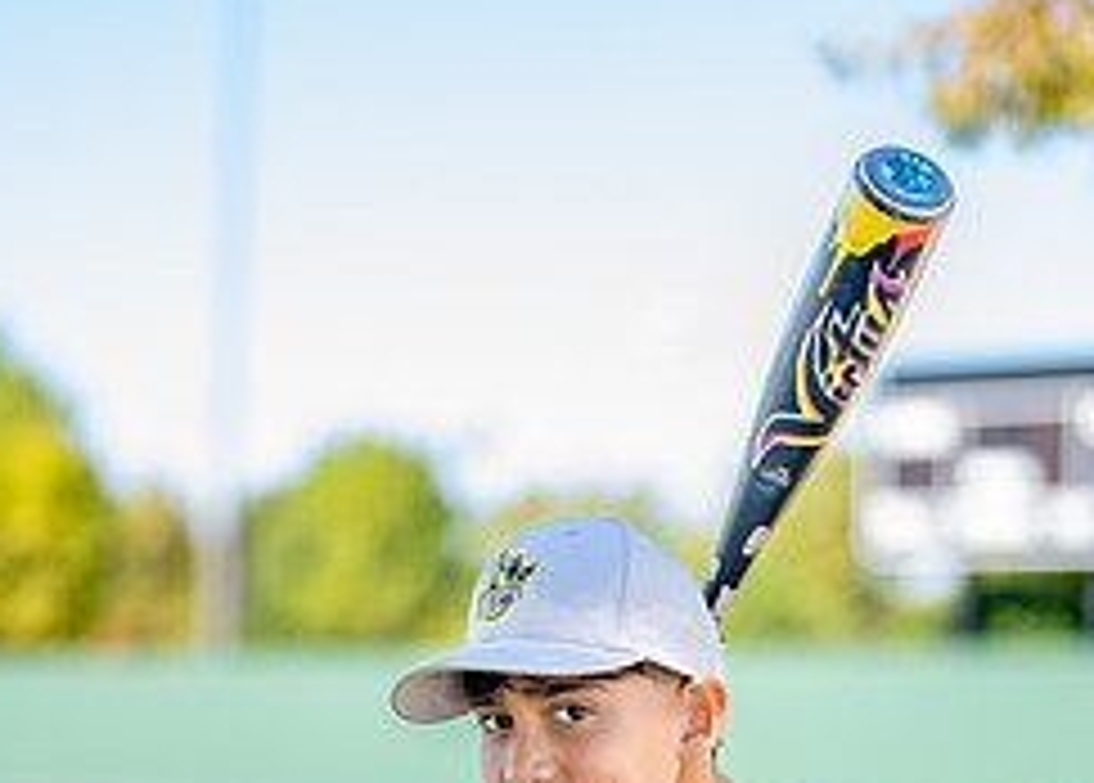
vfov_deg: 10.7
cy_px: 904
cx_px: 579
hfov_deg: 15.1
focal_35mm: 133
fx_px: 4136
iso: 100
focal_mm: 50
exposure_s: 1/1250
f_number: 1.2
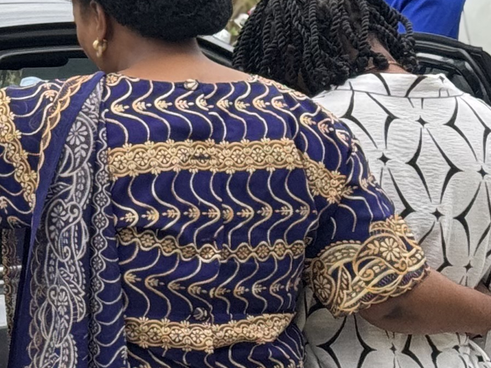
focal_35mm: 216
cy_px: -79
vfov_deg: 6.8
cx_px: -509
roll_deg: -1.0
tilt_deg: -4.4
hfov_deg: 8.6
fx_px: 3064
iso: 64
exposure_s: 1/409
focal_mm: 6.76
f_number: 1.78
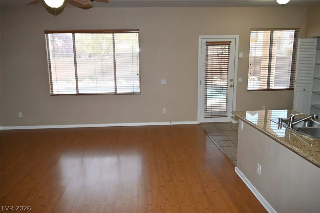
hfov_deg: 61.1
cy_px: 106
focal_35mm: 30
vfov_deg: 43.0
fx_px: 271
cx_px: 160
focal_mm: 30.5
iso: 400
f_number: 4
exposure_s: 1/60
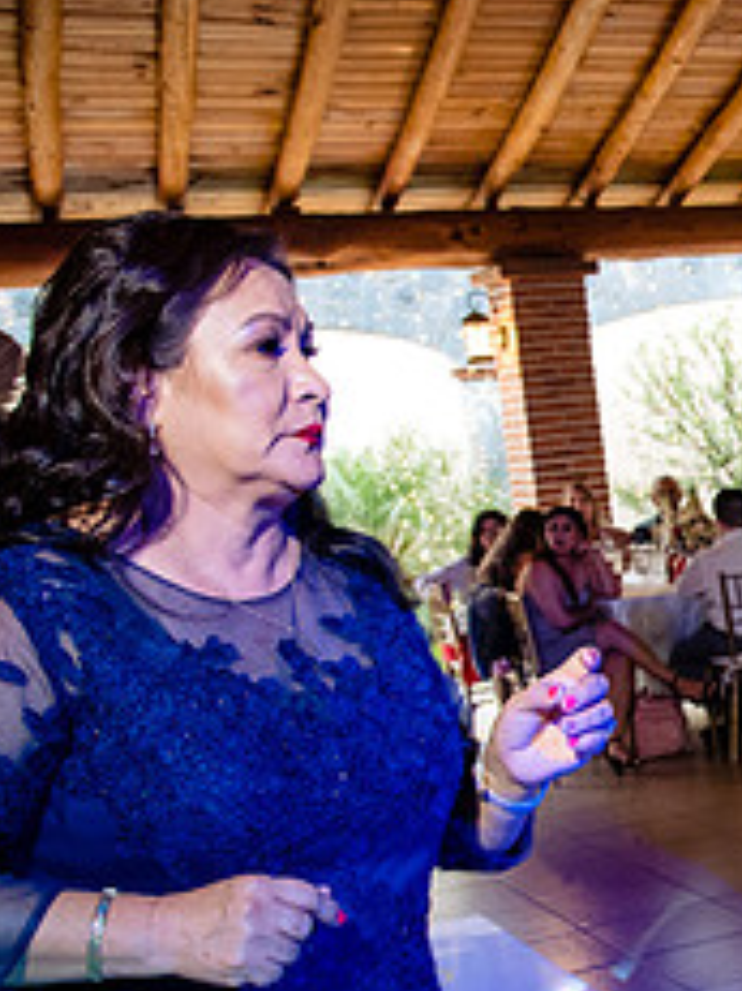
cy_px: 727
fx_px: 1659
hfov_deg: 21.8
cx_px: 1051
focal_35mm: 58
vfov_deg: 32.7
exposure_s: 1/60
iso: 2000
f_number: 7.1
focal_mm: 24
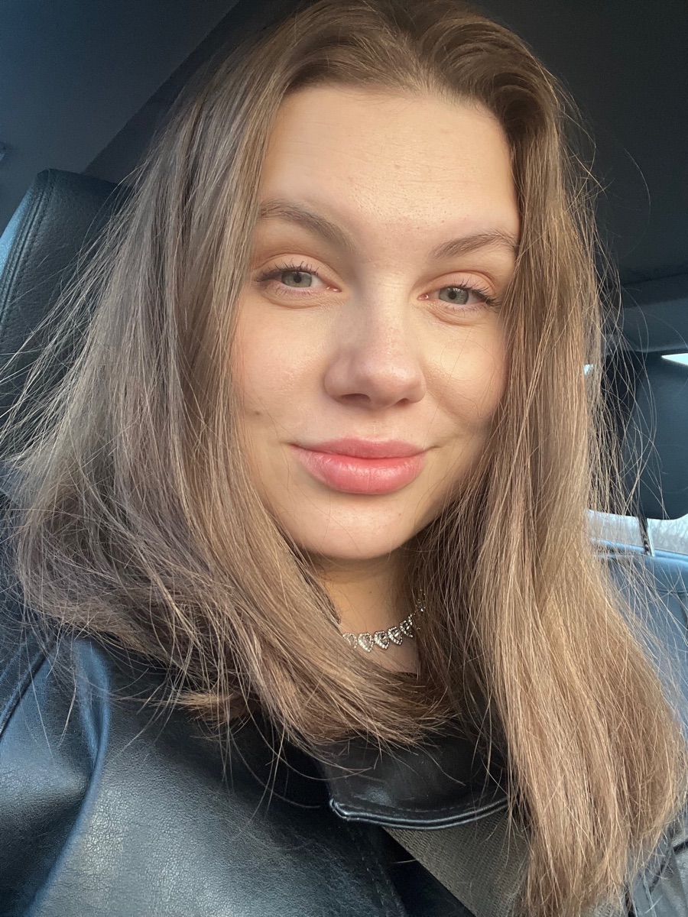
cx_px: 344
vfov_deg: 60.0
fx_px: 795
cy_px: 458
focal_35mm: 30
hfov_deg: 46.8
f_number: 2.2
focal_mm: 2.71
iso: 100
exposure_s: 1/111
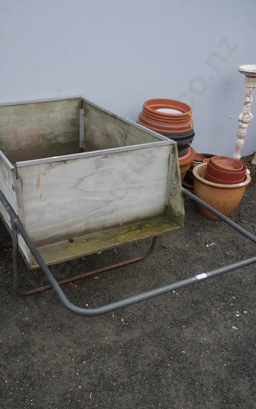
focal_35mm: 32
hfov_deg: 39.3
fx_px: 357
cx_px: 108
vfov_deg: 59.7
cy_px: 204
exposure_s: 1/125
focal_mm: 15
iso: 200
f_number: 3.6
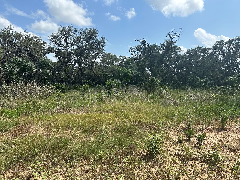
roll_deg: -0.9
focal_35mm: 24
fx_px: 166
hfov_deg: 71.6
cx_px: 120
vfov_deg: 56.8
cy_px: 90
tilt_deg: -1.5
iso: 80
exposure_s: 1/4762
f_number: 1.78
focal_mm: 6.86
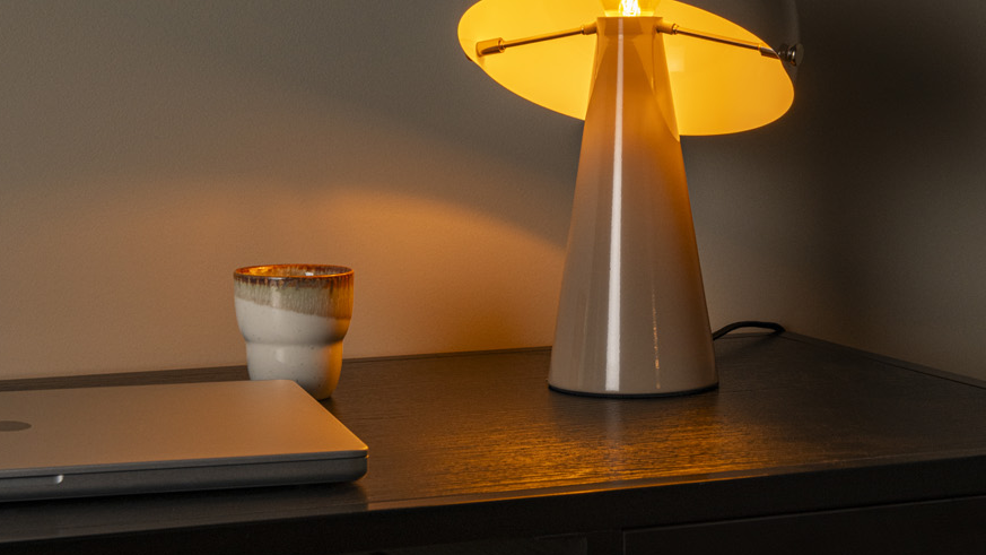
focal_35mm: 90
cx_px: 530
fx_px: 2353
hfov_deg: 23.7
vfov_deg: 13.3
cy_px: 34
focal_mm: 50
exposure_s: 1/13
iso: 400
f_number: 13
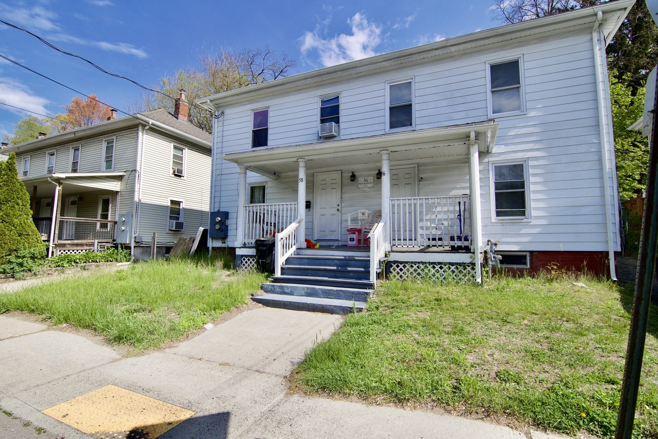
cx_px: 329
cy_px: 220
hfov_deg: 95.0
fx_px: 302
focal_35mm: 16
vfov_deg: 72.0
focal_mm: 11
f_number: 9
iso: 200
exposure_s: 1/320
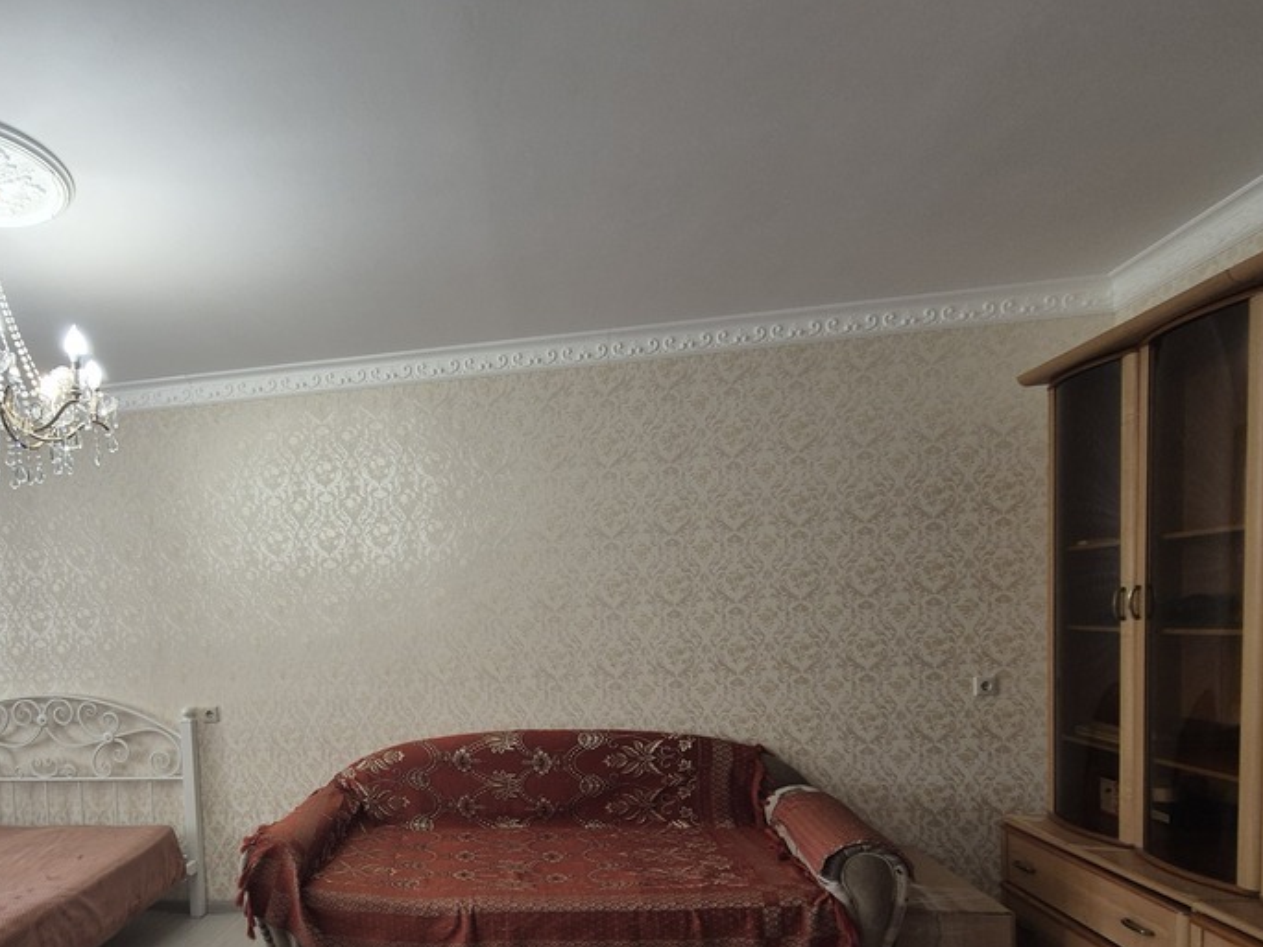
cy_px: 676
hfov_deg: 82.0
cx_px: 428
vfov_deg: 65.7
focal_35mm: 19
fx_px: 693
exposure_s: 1/50
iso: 100
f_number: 2.2
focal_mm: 2.2
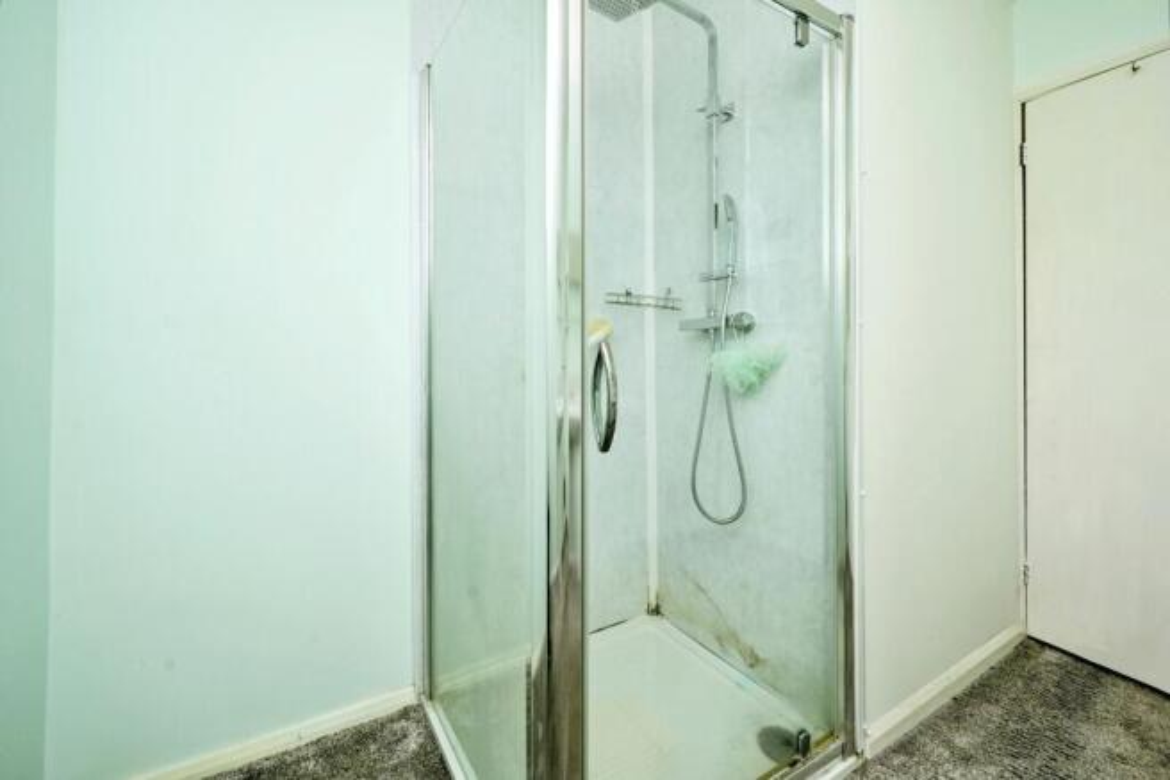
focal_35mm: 14
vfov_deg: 81.2
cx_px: 585
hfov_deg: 104.3
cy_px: 390
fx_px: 455
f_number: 8
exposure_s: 1/25
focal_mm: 14
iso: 400
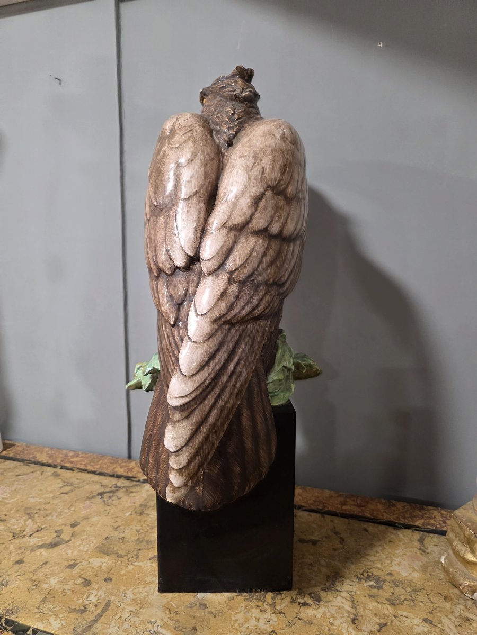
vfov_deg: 73.9
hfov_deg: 58.9
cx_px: 238
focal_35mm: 23
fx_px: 423
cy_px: 318
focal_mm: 6.3
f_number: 1.7
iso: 400
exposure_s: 1/100
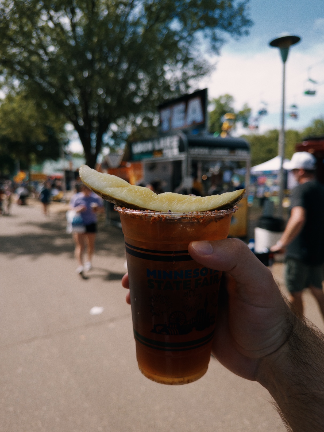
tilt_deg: -6.4
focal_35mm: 24
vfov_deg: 71.6
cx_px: 162
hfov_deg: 56.8
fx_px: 300
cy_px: 216
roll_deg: -0.4
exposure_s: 1/1721
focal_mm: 6.76
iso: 80
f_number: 1.78
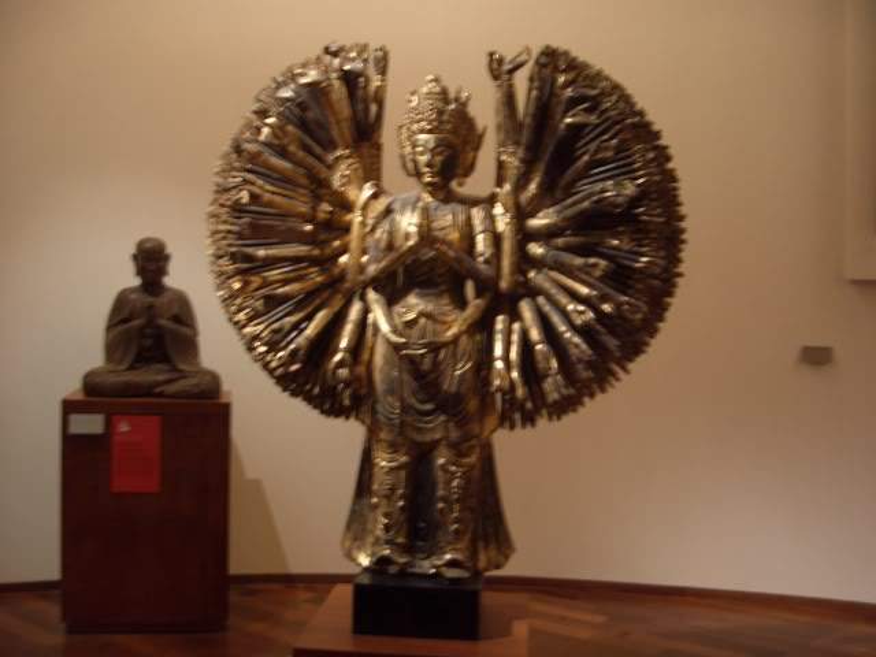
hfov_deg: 47.9
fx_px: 987
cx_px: 438
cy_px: 328
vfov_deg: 36.8
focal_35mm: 39
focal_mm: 8
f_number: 2.8
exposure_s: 1/8
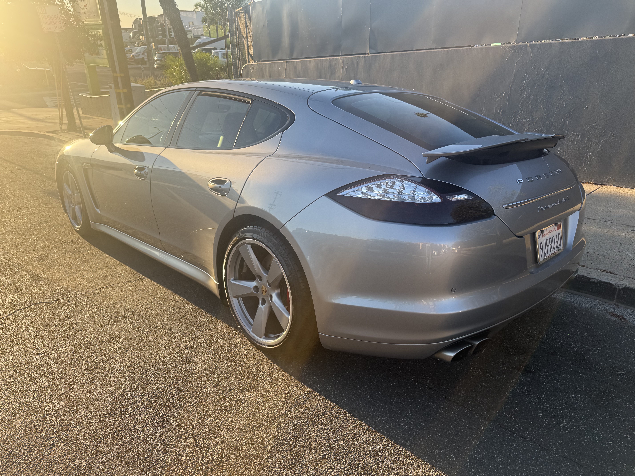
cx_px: 318
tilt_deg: -23.0
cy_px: 238
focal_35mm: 24
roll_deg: +0.5
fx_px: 440
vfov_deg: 56.8
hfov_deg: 71.6
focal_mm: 6.76
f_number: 1.78
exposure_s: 1/1174
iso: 100
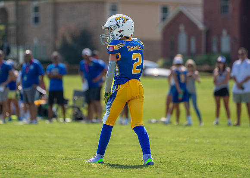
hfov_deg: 7.3
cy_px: 70
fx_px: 1969
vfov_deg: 5.2
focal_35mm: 277
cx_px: 120
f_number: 2.8
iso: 100
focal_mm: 200
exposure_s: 1/1600
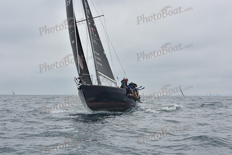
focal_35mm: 75
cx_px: 116
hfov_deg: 27.0
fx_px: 483
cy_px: 78
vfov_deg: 18.2
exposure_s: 1/800
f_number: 11
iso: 250
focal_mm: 75
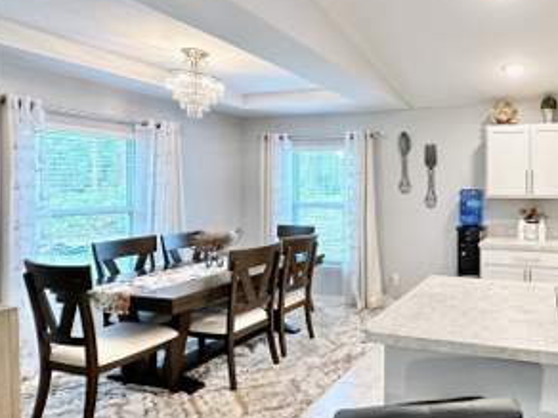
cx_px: 447
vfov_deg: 58.8
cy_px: 192
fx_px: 371
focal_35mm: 23
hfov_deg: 67.0
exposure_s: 1/60
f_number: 2.2
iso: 320
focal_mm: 2.22
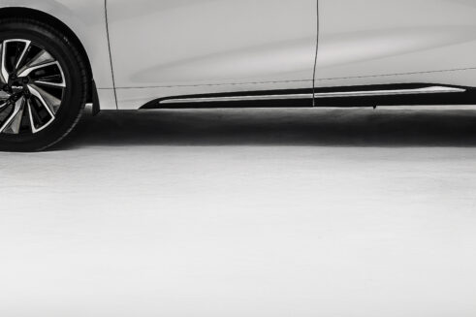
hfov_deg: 14.0
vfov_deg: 9.3
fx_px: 1930
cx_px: 310
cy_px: -10
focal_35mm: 146
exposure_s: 1/15
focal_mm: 70
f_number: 9
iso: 180
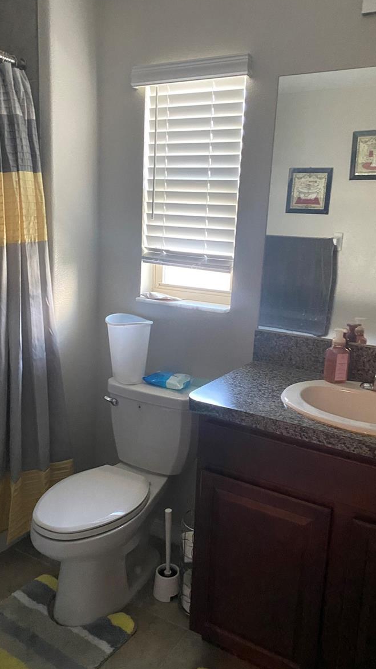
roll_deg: -2.6
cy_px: 334
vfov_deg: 66.1
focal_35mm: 29
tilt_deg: -9.4
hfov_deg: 40.2
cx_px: 188
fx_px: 514
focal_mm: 4.25
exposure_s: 1/40
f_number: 1.8
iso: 640
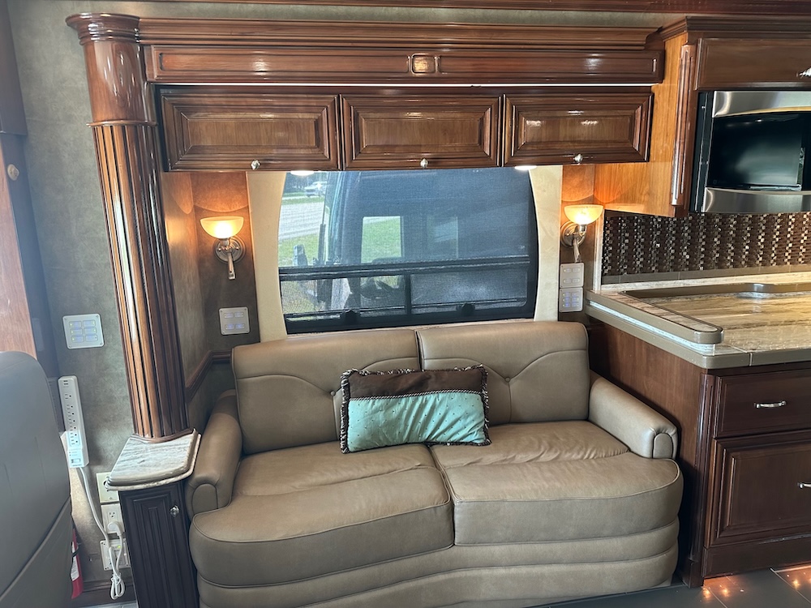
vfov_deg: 56.8
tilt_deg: -12.5
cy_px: 304
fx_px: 562
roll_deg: +2.9
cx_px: 406
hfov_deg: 71.6
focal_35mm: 24
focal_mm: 6.86
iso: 320
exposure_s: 1/49
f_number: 1.78
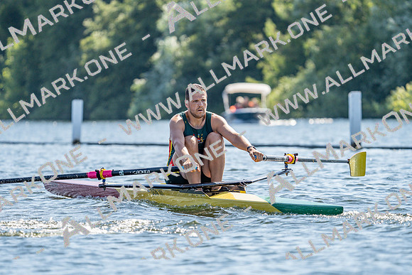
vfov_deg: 4.1
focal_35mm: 338
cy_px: 138
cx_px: 206
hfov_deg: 6.1
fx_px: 3869
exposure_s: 1/1600
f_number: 6.3
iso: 400
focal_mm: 338
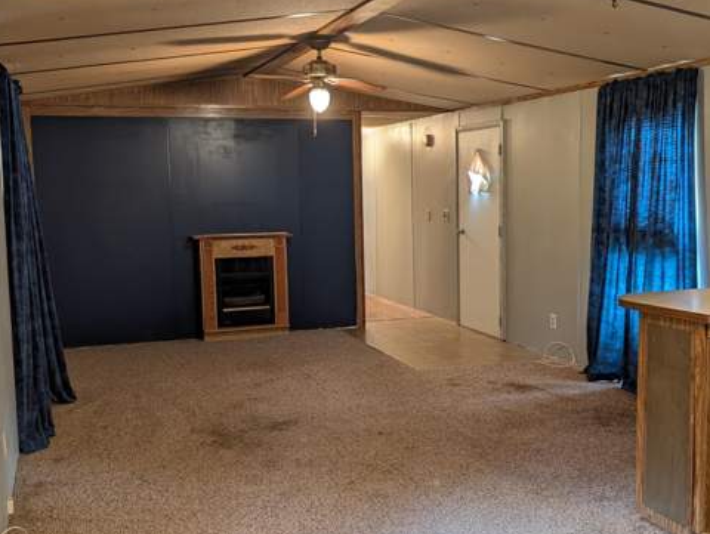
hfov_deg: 46.7
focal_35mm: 40
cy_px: 290
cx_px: 388
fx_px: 821
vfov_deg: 36.0
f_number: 1.68
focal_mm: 6.9
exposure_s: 1/60
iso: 318
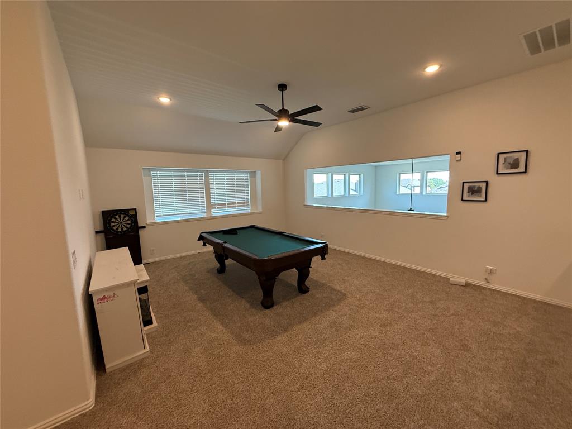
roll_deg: -0.9
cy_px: 214
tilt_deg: -4.3
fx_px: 231
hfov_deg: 102.1
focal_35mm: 14
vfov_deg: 85.7
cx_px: 286
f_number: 2.2
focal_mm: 2.22
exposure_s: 1/120
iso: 250
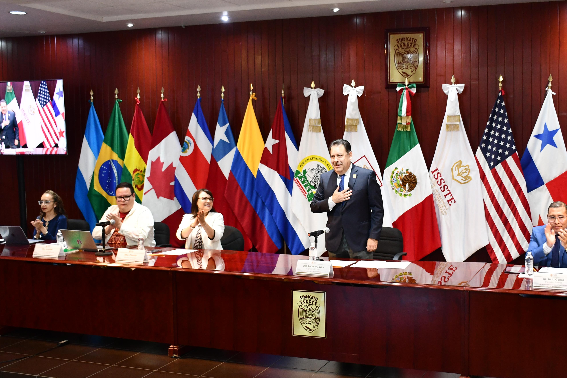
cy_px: 188
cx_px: 351
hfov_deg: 40.9
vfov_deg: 28.1
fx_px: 756
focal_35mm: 48
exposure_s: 1/60
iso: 1250
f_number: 4
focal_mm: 23
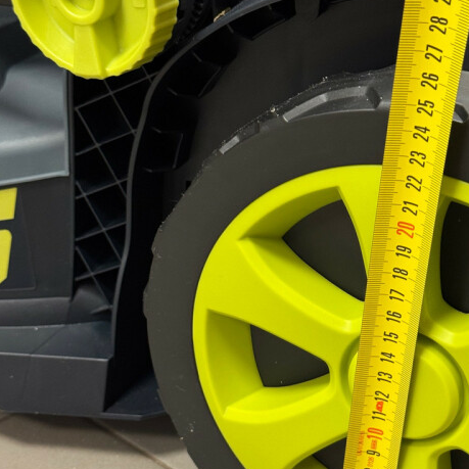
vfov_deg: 23.3
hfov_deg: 23.3
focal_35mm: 74
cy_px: 279
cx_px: 306
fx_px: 1134
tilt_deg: -29.5
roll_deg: -5.1
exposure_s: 1/33
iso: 200
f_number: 1.78
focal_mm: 6.76
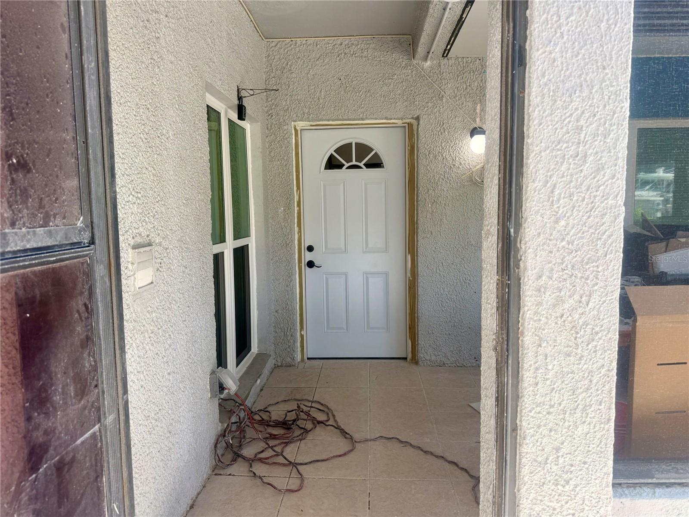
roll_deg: +1.3
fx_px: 478
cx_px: 344
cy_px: 258
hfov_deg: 71.6
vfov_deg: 56.8
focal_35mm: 24
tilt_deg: -3.6
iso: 80
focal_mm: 6.76
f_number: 1.78
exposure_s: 1/365
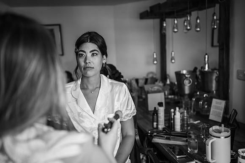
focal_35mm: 35
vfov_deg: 37.8
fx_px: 238
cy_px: 82
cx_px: 122
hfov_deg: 54.5
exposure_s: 1/200
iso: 125
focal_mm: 35
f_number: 2
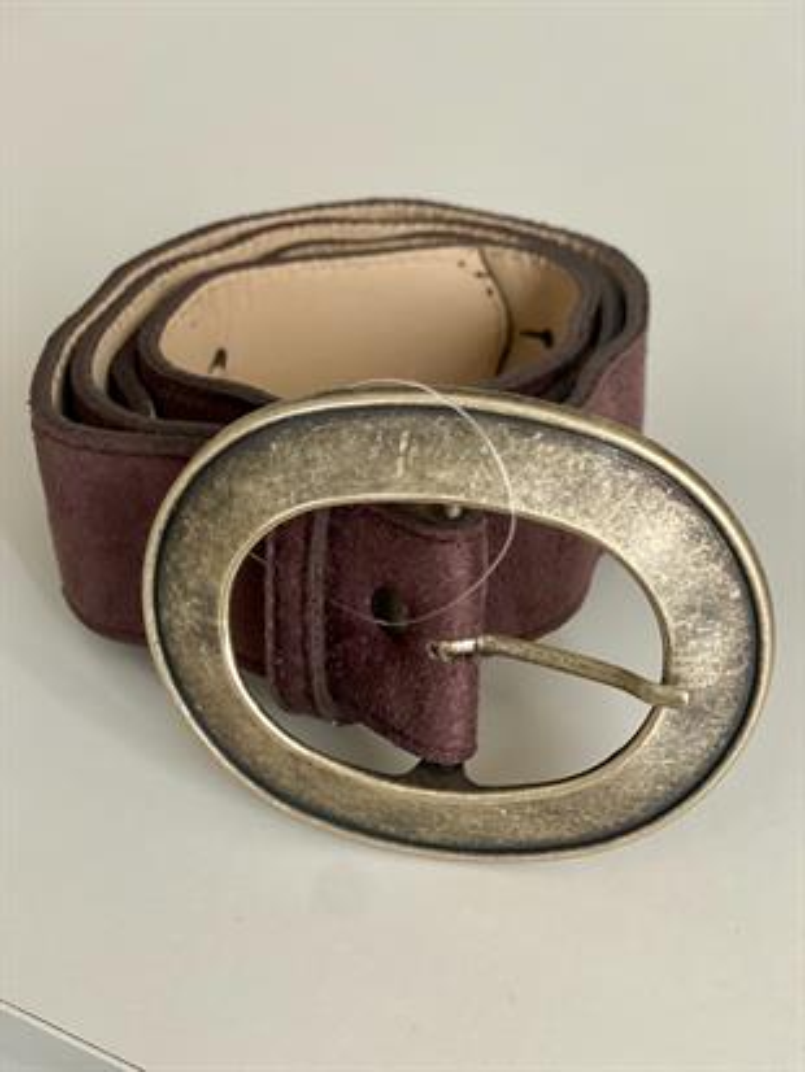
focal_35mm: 52
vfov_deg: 36.8
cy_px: 536
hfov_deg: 28.0
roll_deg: +1.9
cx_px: 402
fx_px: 1612
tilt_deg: -34.4
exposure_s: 1/33
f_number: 2
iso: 320
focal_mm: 6
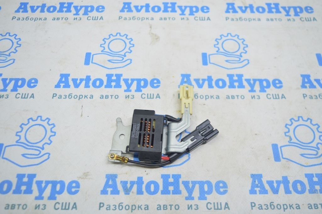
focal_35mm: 32
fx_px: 282
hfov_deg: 59.5
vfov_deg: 41.6
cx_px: 161
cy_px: 107
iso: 400
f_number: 3.8
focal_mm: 21
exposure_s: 1/40
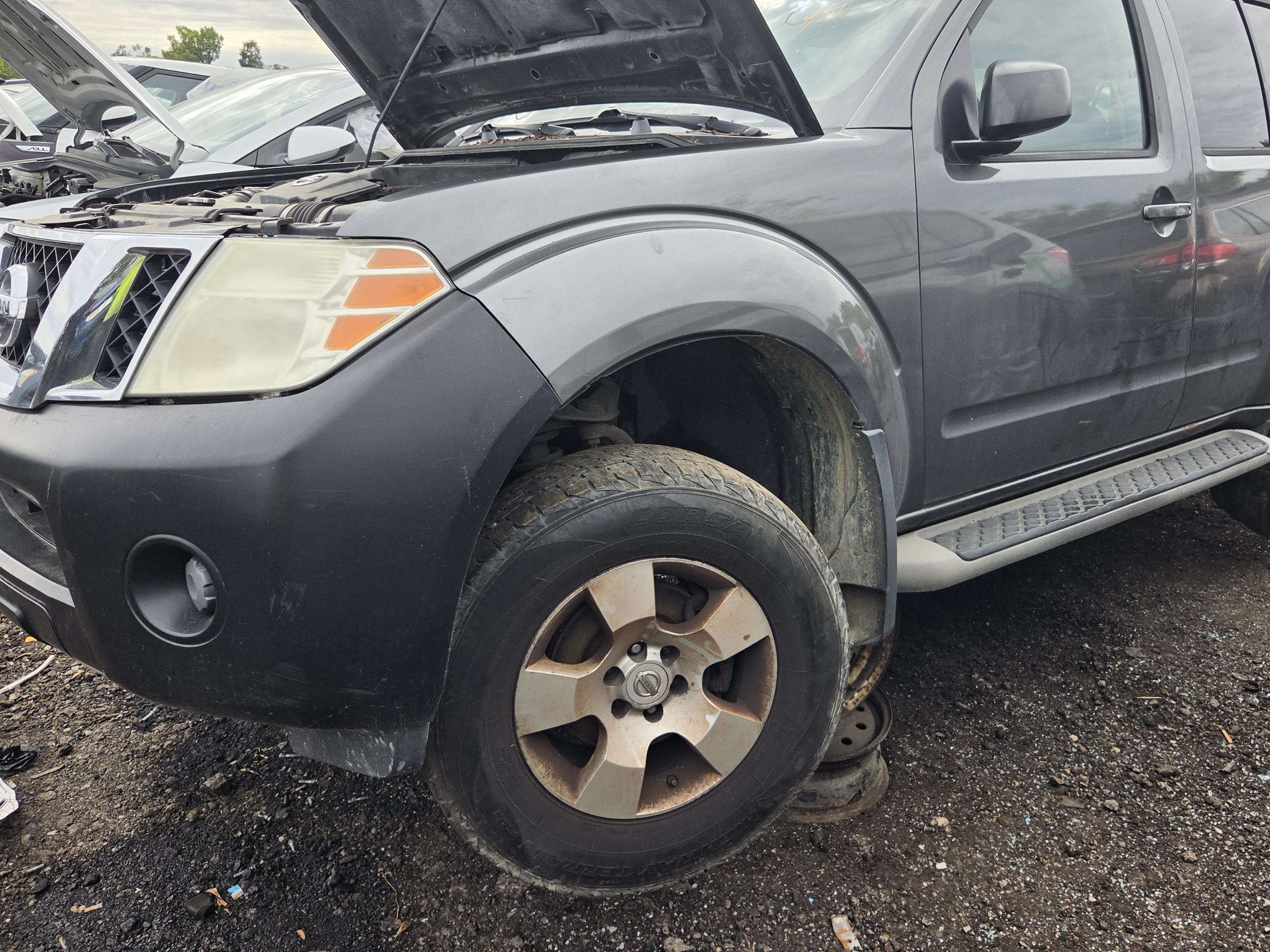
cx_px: 686
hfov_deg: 61.6
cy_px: 362
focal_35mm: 29
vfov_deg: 47.8
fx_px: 1064
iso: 80
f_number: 1.8
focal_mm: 5.4
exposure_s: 1/3336
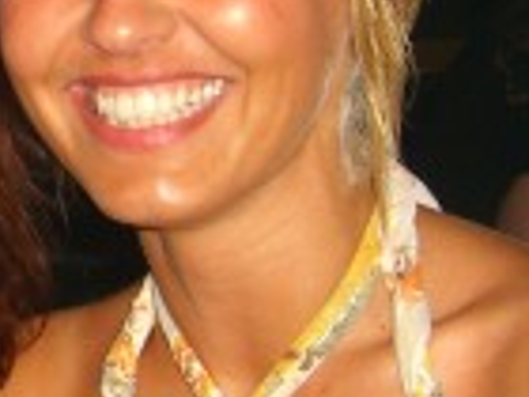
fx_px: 2491
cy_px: 219
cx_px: -113
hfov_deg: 11.9
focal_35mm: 163
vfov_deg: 9.1
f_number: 2.8
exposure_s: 1/60
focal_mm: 7.9
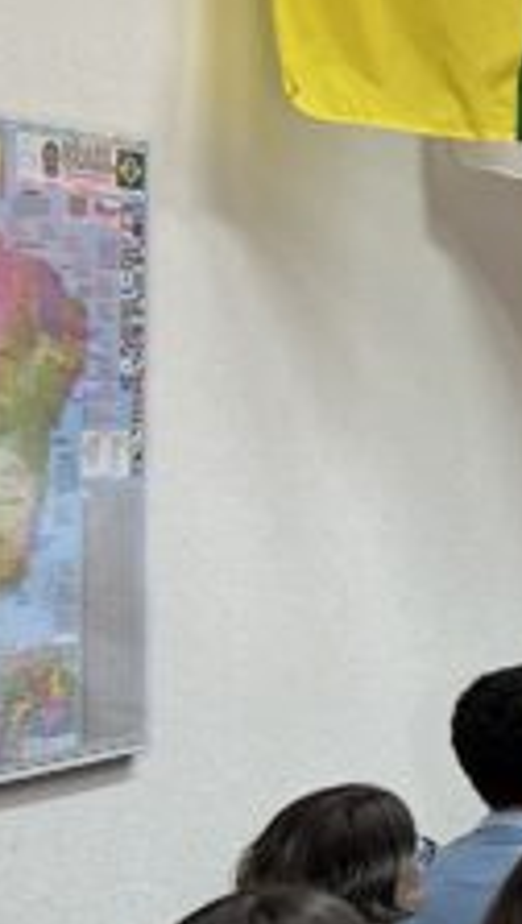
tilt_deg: +2.2
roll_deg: +0.8
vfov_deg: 16.4
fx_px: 3188
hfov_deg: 7.4
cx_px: 1906
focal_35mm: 130
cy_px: 298
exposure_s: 1/60
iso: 64
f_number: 1.5
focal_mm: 5.7
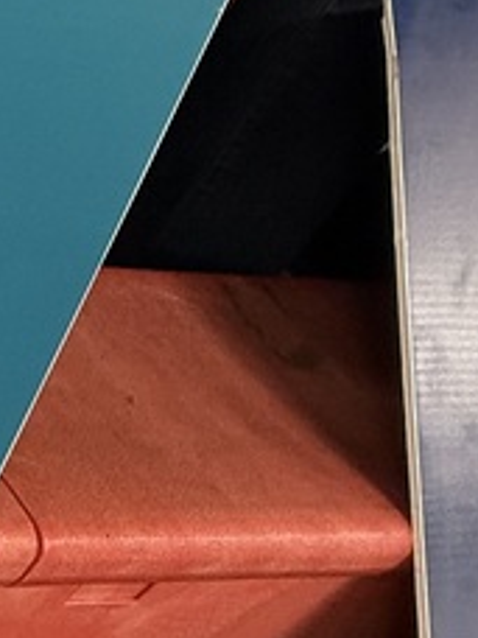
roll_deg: -15.9
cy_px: 243
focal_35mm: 63
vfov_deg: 30.6
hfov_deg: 16.1
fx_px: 1160
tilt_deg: -36.0
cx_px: -559
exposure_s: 1/60
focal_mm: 2.22
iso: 200
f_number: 2.2
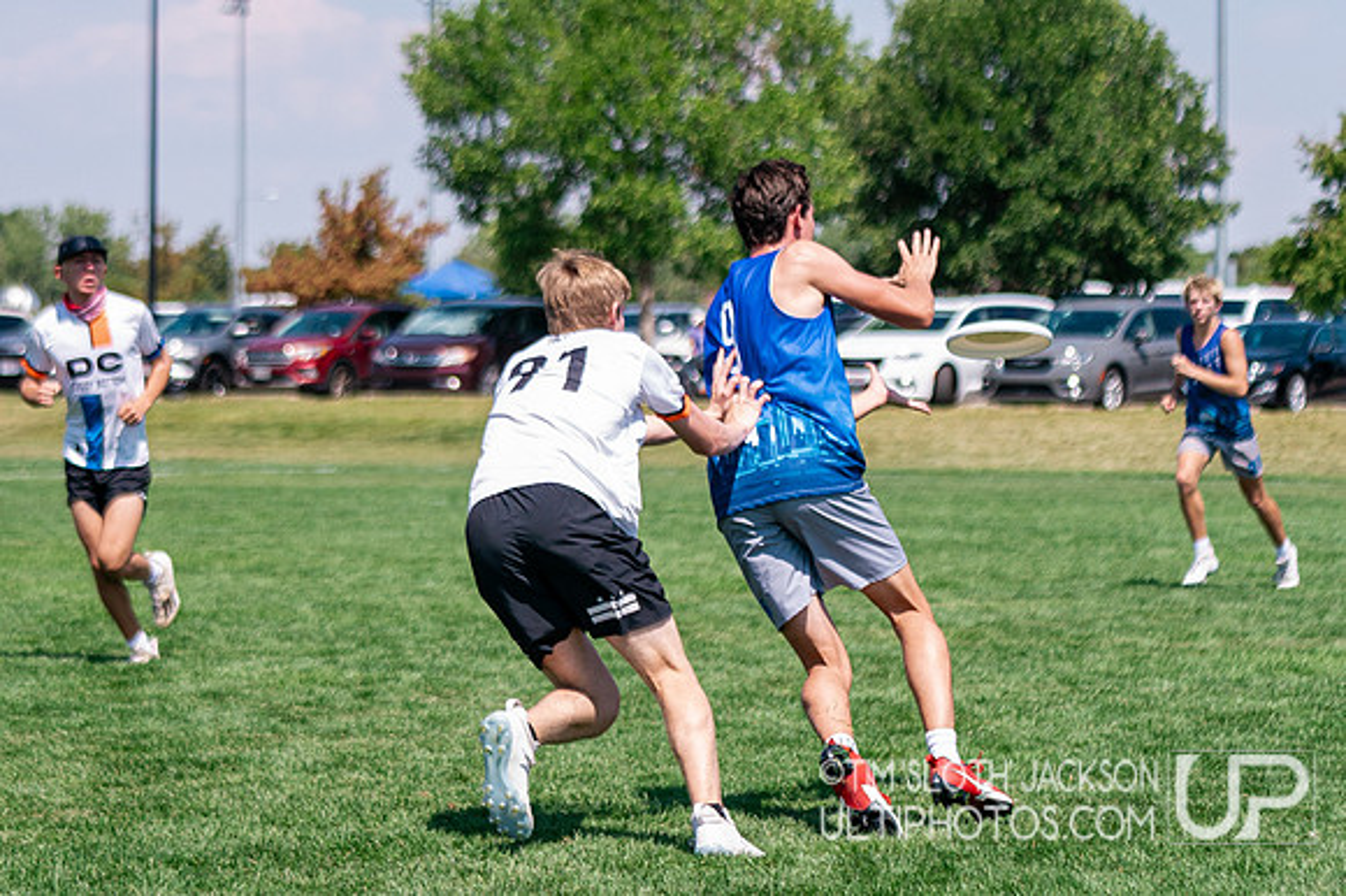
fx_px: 5431
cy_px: 464
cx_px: 536
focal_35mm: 145
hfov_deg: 14.1
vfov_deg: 9.4
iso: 320
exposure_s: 1/4000
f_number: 2.8
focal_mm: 74
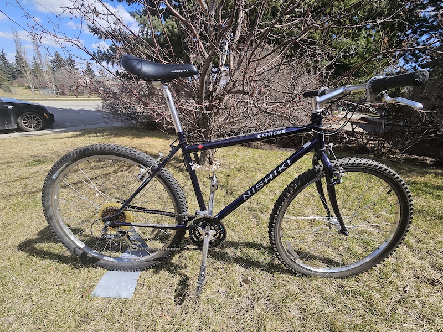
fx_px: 166
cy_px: 166
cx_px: 222
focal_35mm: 13
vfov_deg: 89.9
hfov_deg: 106.2
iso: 50
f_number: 2.2
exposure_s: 1/1354
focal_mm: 2.2
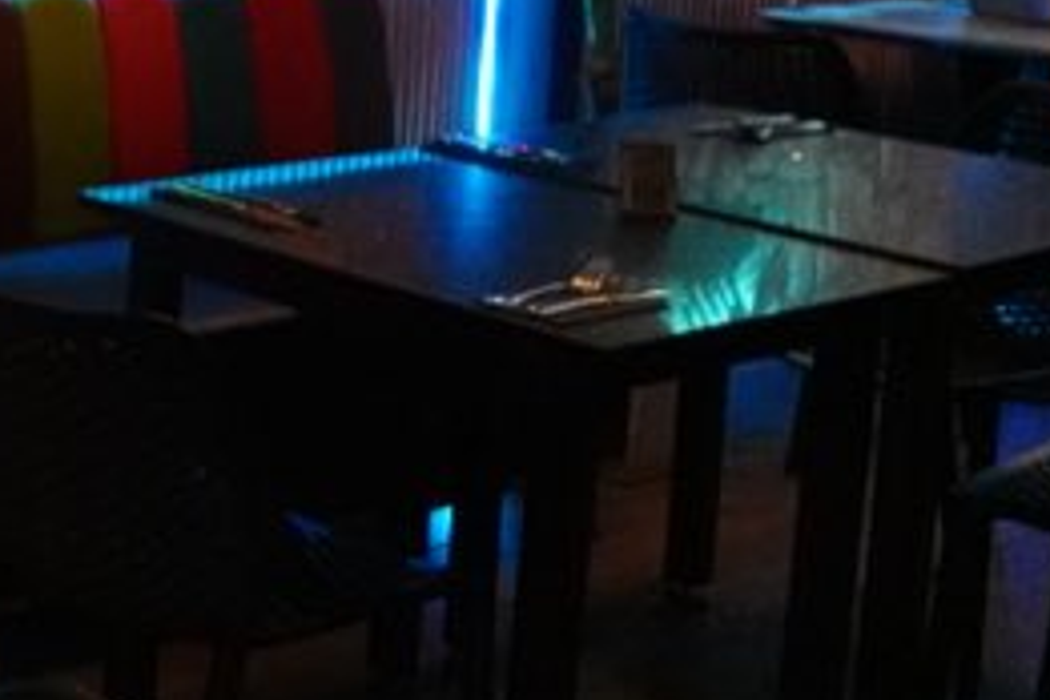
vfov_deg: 17.2
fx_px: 2216
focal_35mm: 76
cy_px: -119
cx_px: -801
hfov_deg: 20.0
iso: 2000
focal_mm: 6.9
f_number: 1.8
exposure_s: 1/320
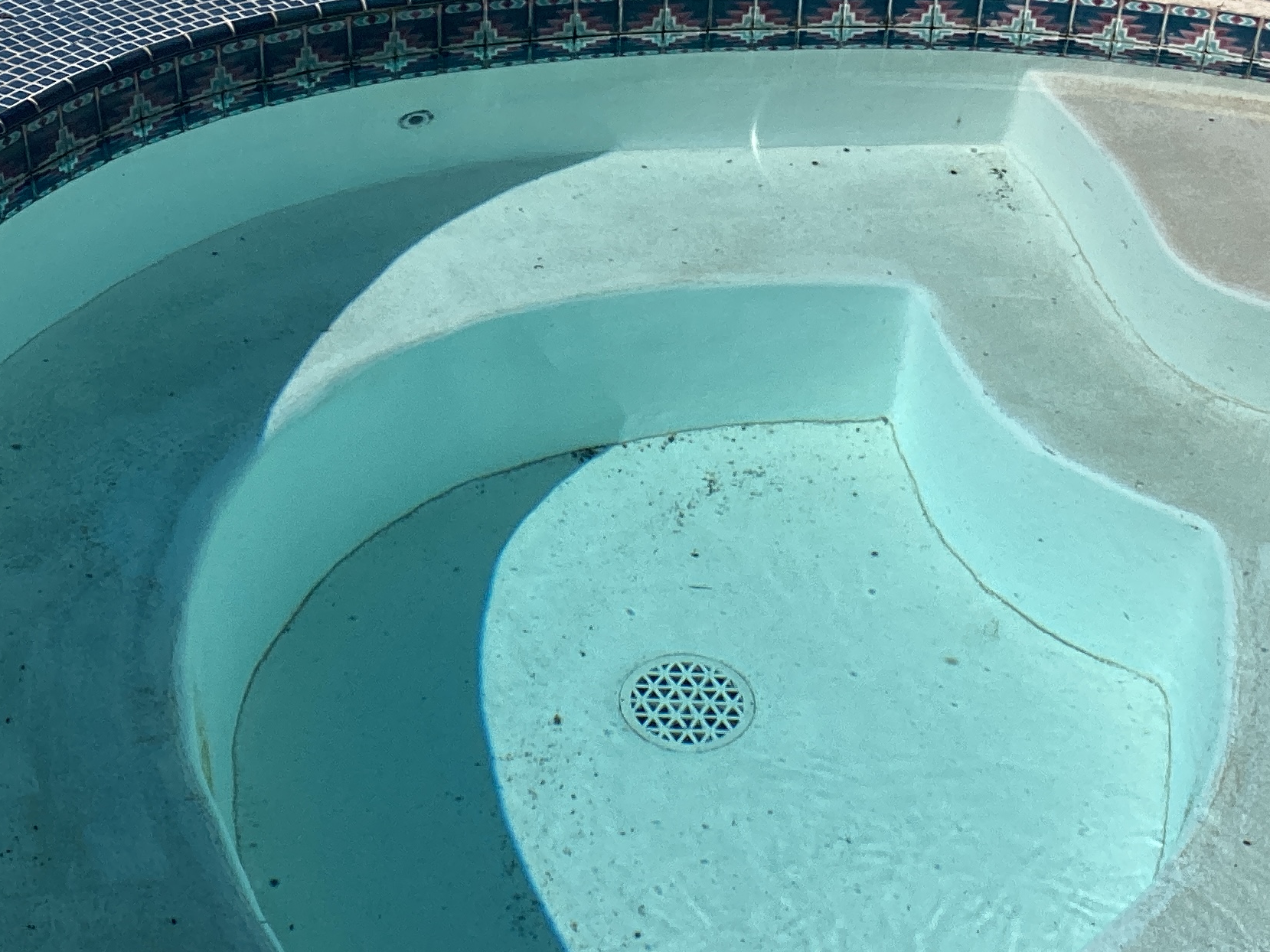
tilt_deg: -37.2
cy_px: 593
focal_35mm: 61
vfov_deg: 24.0
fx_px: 2238
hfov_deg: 31.7
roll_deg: -3.7
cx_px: 614
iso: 25
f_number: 2.4
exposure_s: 1/3021
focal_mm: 3.3
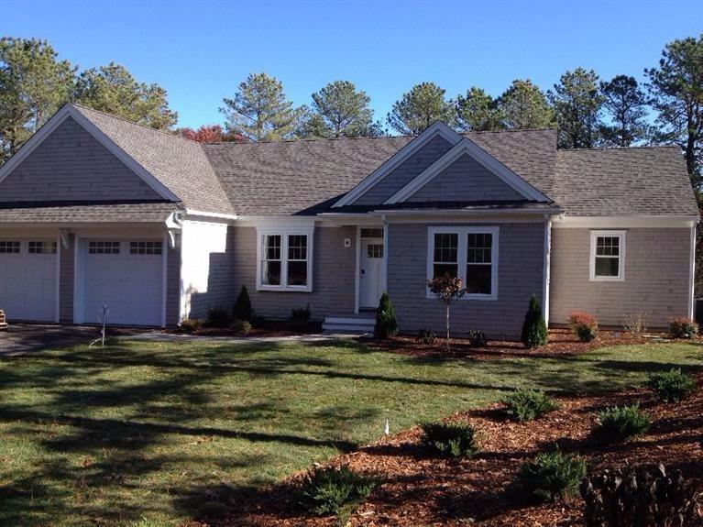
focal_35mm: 35
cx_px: 352
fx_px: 711
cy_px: 264
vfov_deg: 40.7
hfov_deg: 52.6
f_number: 2.4
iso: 50
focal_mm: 4.28
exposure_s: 1/756
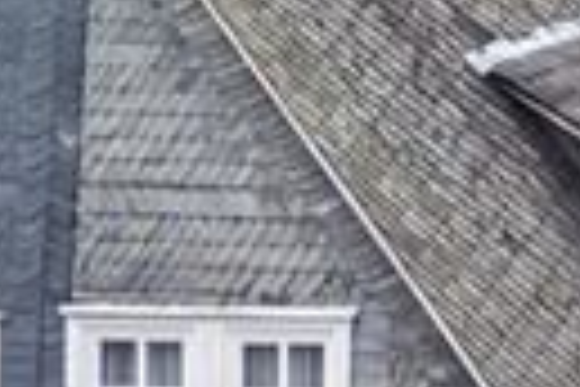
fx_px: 21507
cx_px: 1578
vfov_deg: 1.0
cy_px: -538
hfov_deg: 1.5
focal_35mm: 1335
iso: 64
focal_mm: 230
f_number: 5.6
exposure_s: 1/40
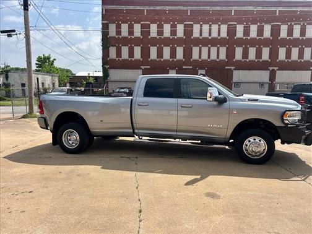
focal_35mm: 26
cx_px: 156
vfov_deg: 53.1
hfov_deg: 67.3
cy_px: 117
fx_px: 234
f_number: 1.5
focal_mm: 5.7
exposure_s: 1/4444
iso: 50
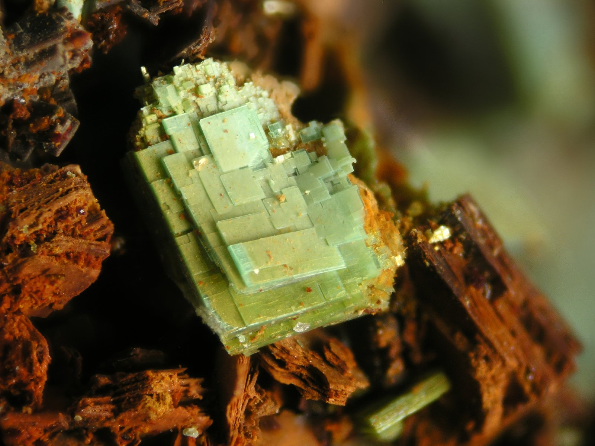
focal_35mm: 48
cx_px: 298
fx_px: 825
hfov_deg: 39.7
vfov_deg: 30.3
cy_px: 223
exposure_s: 1/4
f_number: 3.5
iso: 100
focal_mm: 12.3
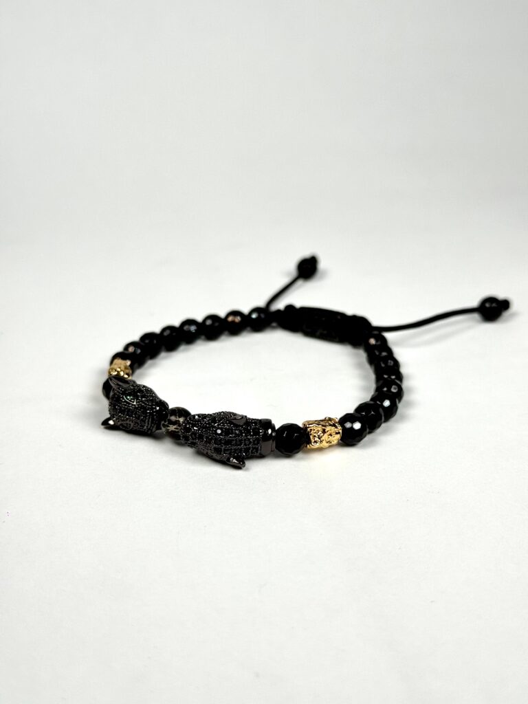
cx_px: 264
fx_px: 976
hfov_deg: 30.3
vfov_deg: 39.7
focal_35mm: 48
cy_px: 352
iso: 64
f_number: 1.78
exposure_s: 1/9009
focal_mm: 6.76
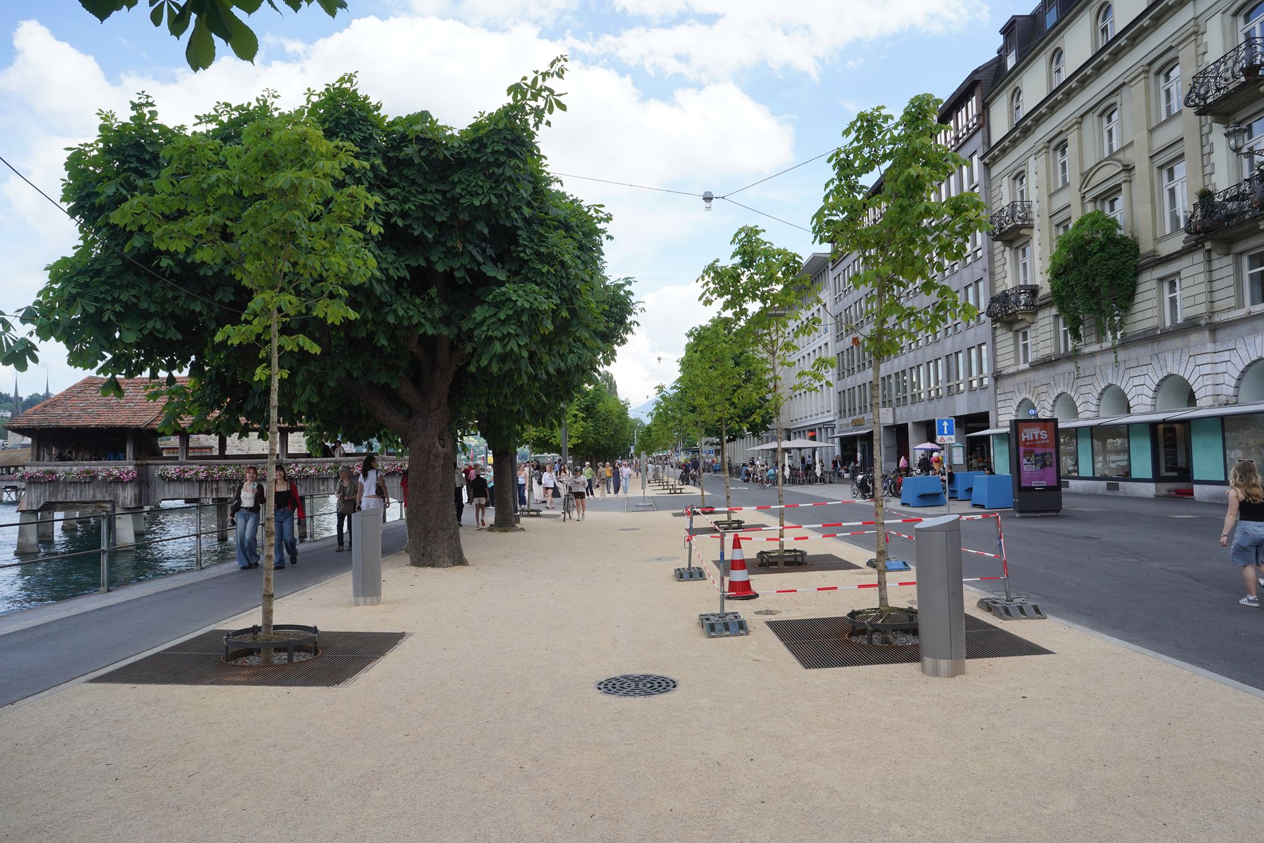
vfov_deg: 53.1
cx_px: 632
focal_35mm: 24
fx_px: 843
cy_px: 422
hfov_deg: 73.7
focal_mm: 24
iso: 500
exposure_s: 1/320
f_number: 13
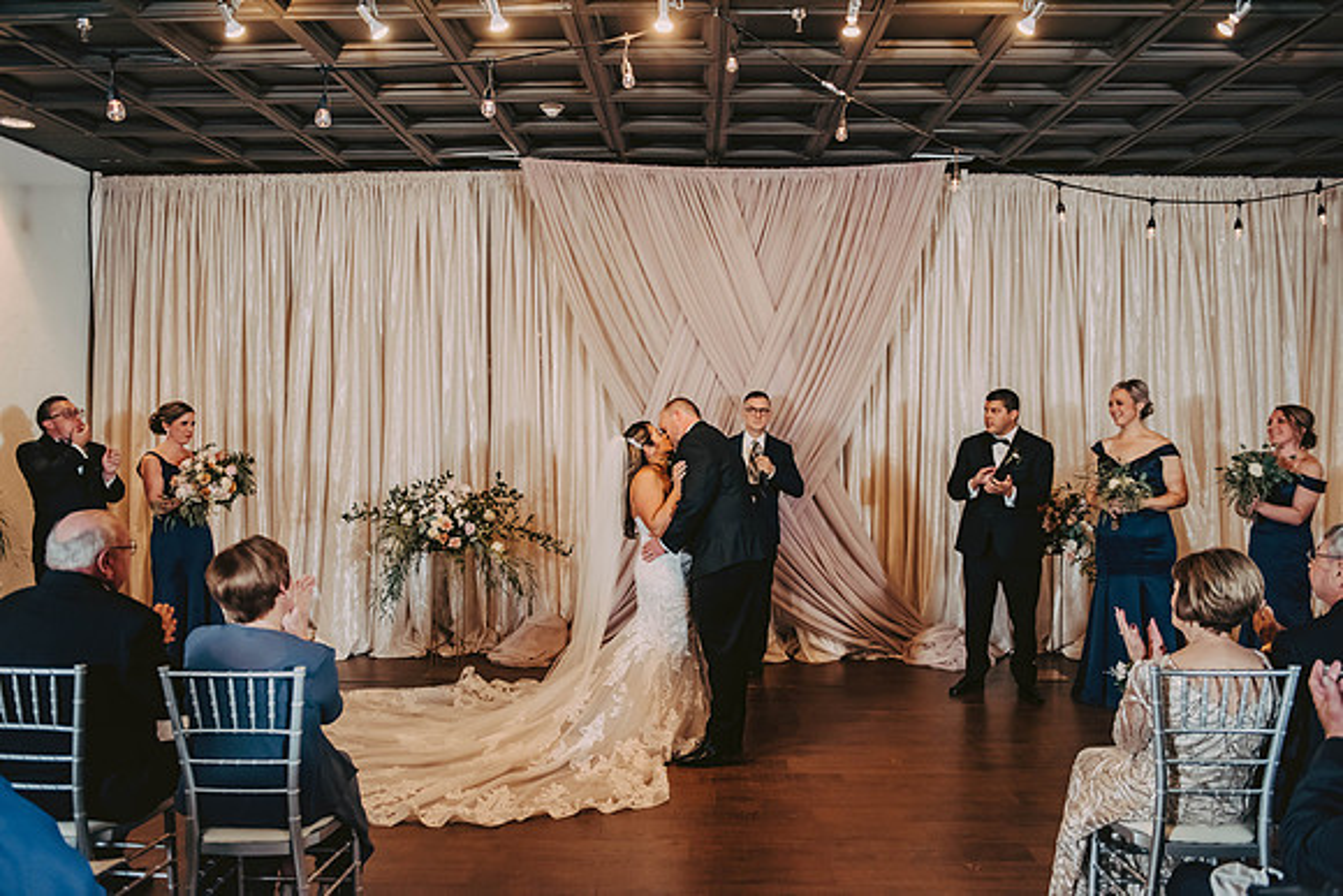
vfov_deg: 45.0
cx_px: 672
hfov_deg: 63.6
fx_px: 1082
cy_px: 448
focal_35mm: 29
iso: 2000
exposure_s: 1/250
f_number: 3.2
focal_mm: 29
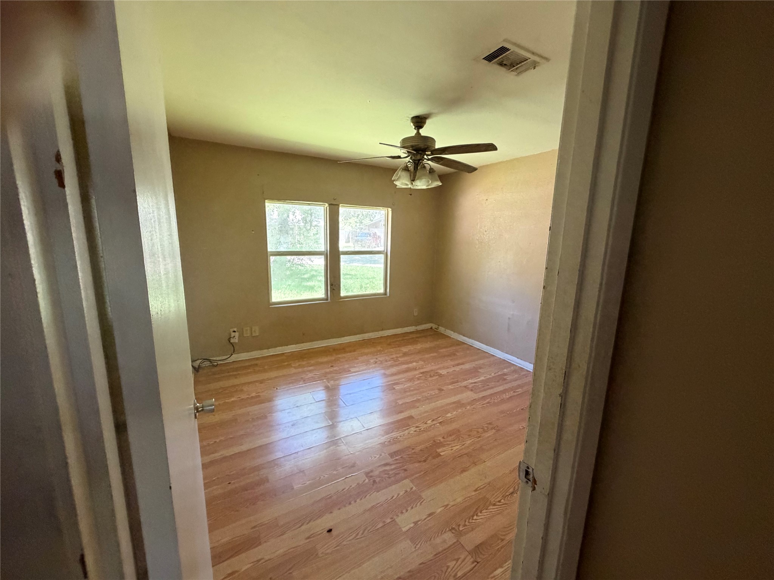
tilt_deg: -9.8
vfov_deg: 85.7
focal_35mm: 14
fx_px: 313
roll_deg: -1.4
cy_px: 290
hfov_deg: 102.1
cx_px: 387
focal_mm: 2.22
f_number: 2.2
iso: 500
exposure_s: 1/60
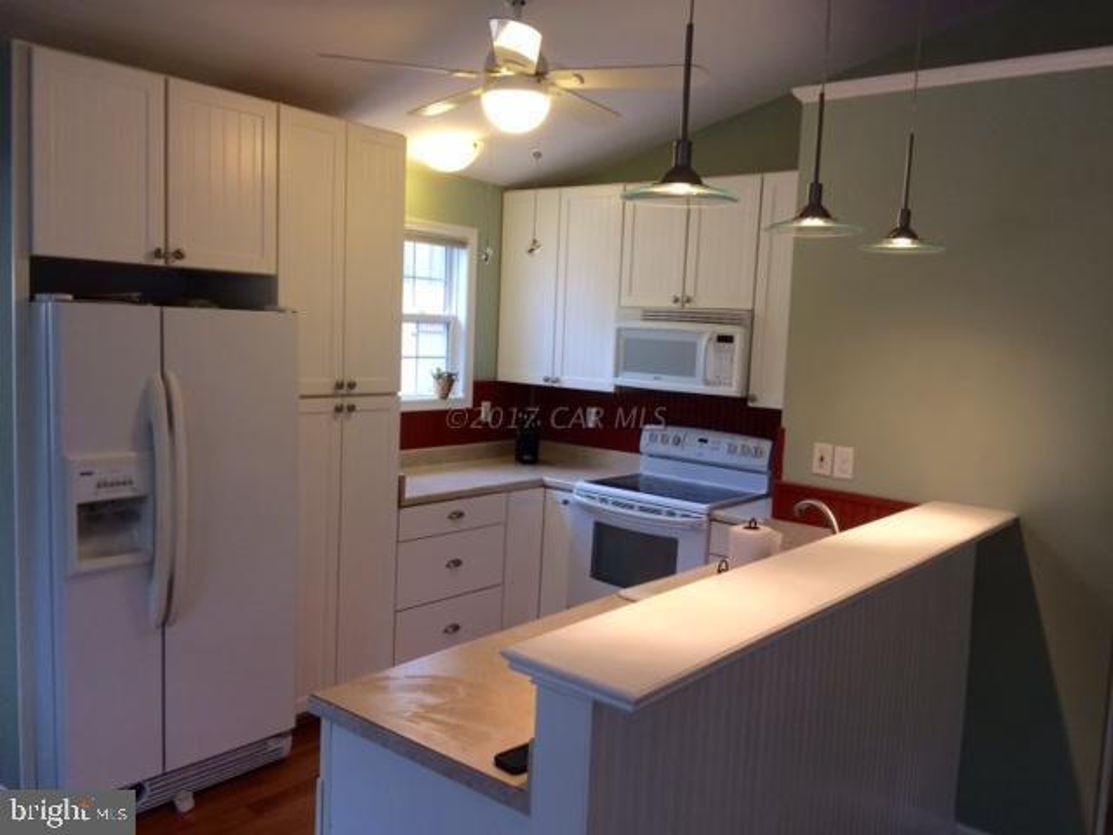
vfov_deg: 48.2
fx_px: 932
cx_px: 556
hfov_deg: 61.7
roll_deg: -0.6
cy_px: 418
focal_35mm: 29
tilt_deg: -5.9
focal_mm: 4.15
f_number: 2.2
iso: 50
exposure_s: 1/30
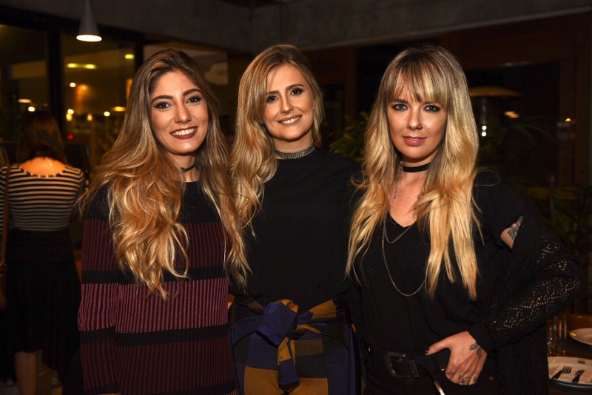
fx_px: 691
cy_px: 198
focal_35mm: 42
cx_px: 296
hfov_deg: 46.4
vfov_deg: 31.9
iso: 400
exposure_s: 1/50
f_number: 3.5
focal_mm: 42
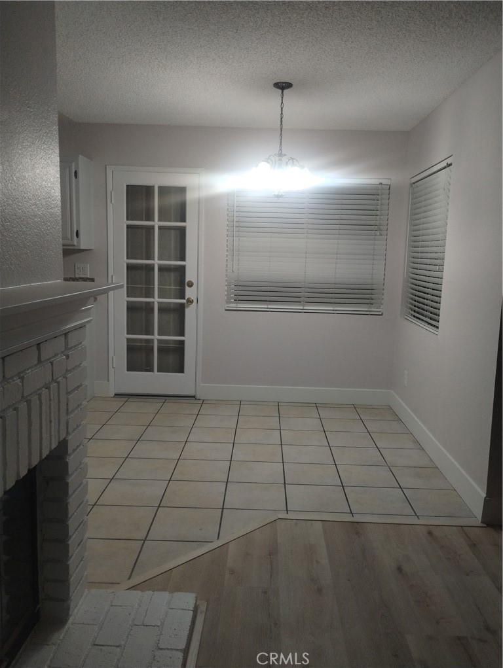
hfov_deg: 49.8
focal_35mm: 28
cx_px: 252
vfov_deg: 63.4
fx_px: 541
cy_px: 334
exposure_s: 1/60
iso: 344
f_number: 1.8
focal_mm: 4.27
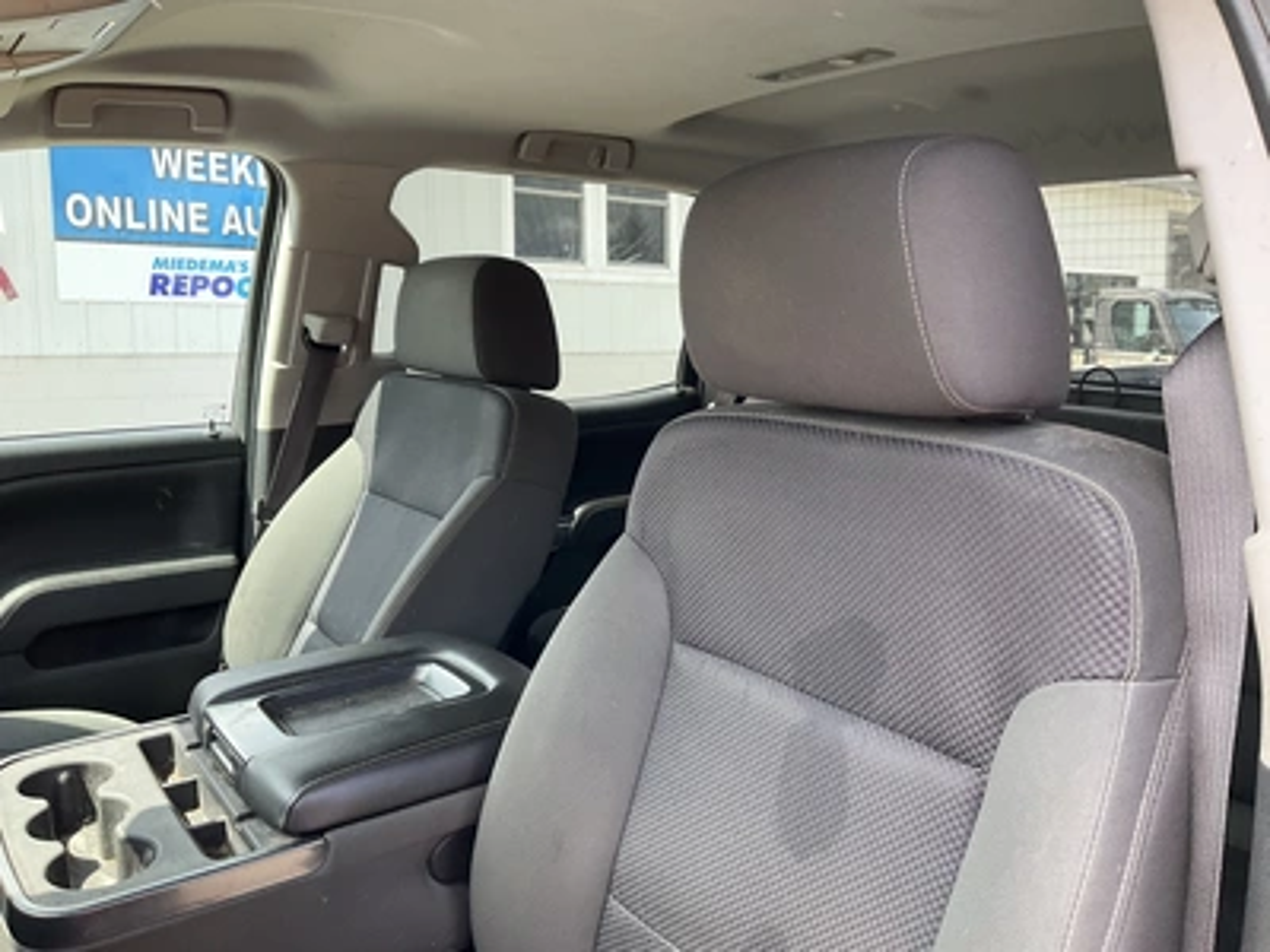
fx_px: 1064
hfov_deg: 61.7
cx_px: 635
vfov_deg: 48.2
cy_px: 476
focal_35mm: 29
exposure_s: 1/155
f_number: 1.8
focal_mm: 3
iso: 32
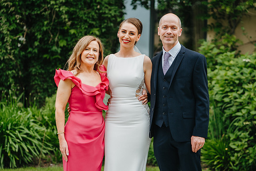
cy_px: 86
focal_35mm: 97
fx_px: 692
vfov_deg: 14.1
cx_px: 110
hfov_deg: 21.0
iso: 200
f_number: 2.8
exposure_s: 1/640
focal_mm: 85
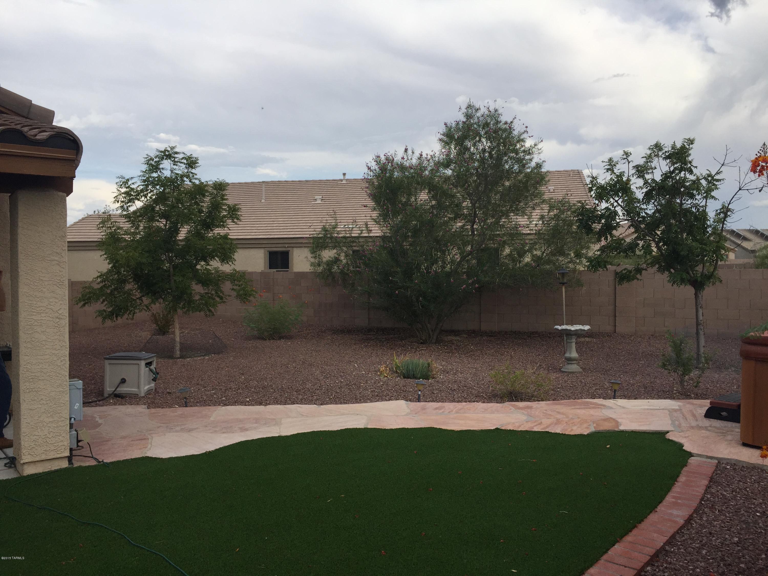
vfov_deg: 48.2
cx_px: 384
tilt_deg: -1.2
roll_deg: +1.3
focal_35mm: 29
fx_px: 643
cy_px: 288
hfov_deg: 61.7
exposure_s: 1/1412
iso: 32
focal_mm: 4.15
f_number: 2.2
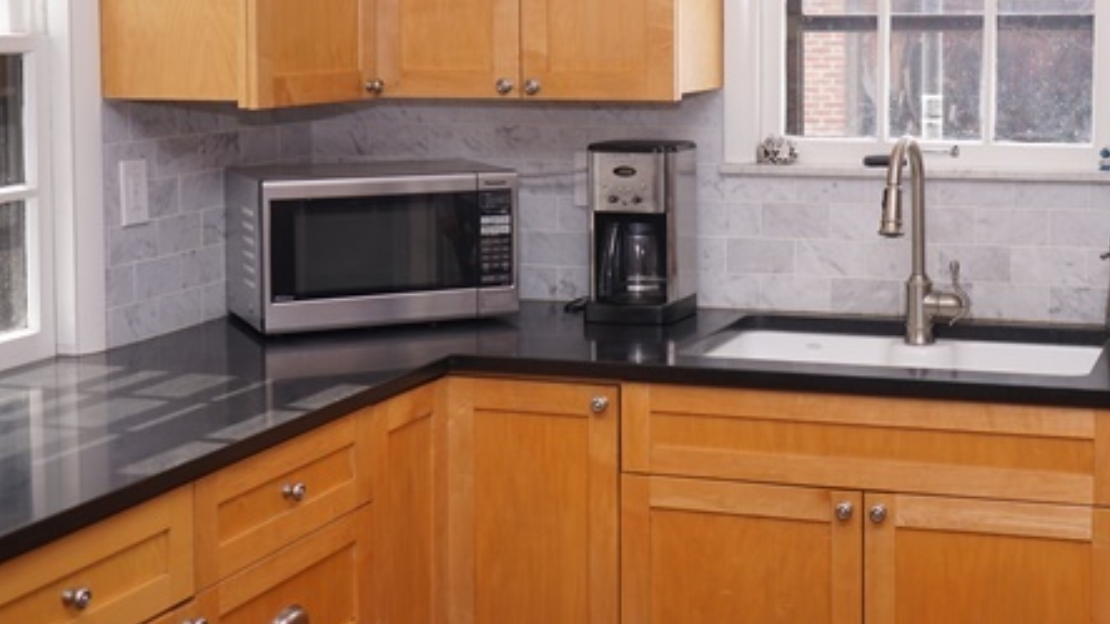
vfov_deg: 20.2
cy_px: 147
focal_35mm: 59
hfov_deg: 35.0
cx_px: 777
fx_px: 1736
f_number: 4
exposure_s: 1/60
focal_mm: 39
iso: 125
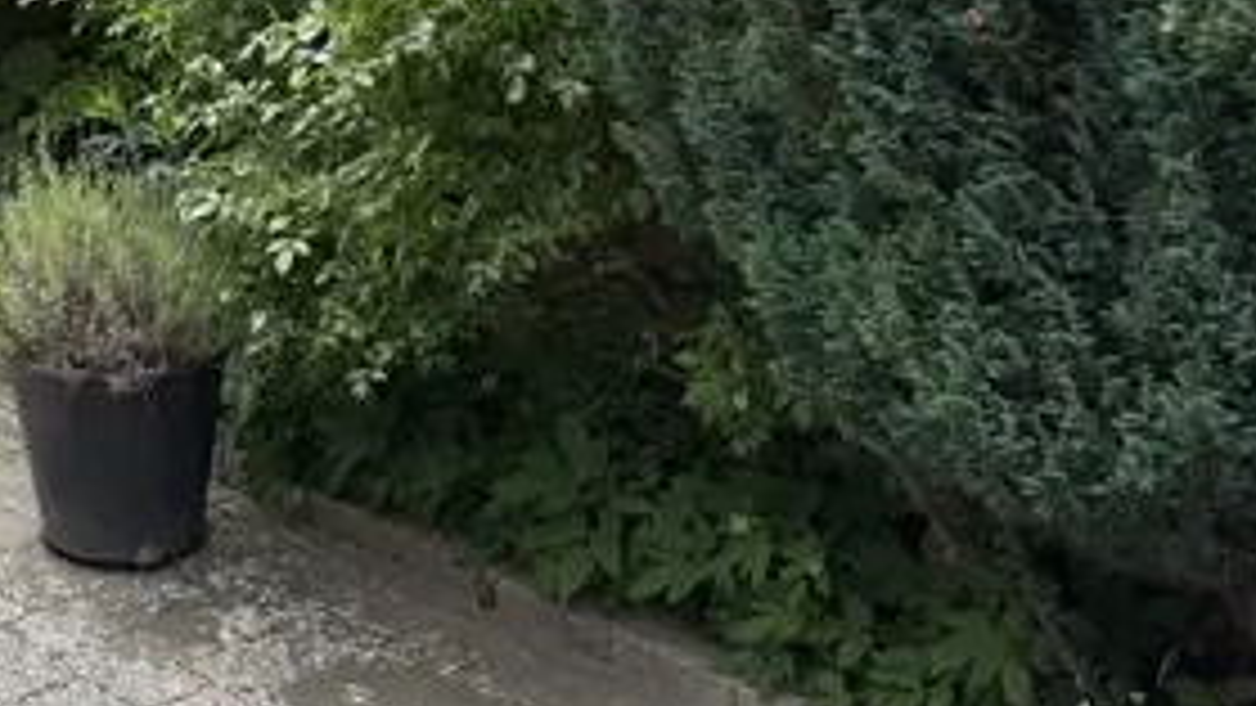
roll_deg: +1.7
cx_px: -23
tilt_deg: -7.6
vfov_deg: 18.9
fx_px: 2032
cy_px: -94
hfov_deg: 31.5
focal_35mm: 61
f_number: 1.6
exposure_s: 1/2451
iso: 64
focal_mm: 5.96
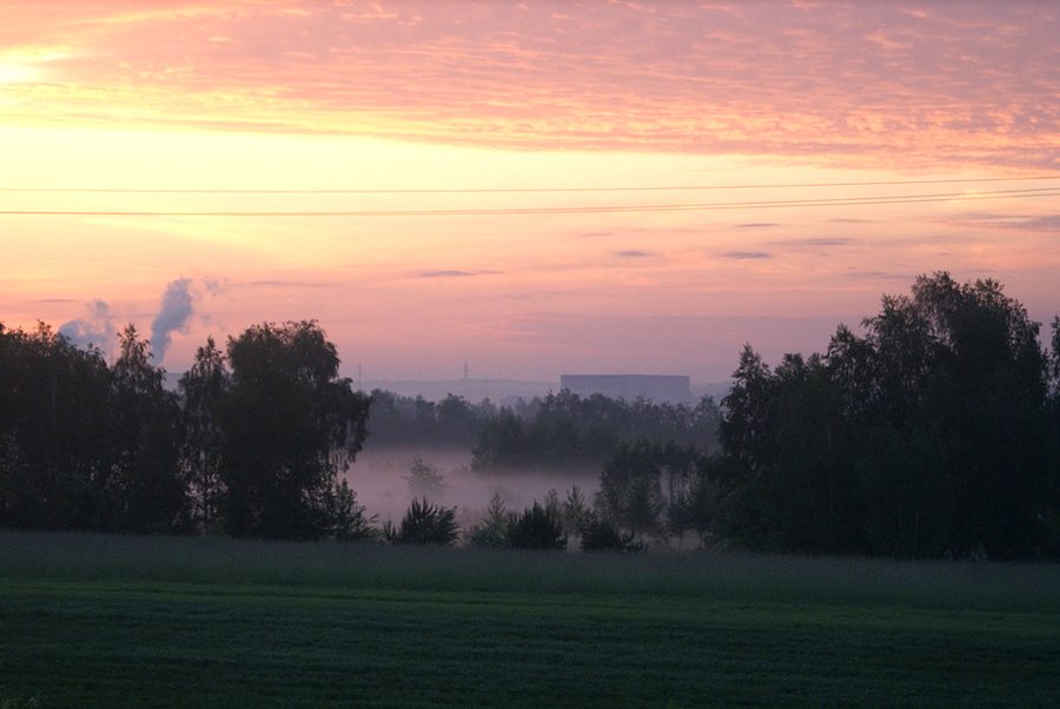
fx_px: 3095
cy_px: 354
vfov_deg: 13.1
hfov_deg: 19.4
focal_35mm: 105
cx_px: 530
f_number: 5.6
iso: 250
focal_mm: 70
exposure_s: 1/125
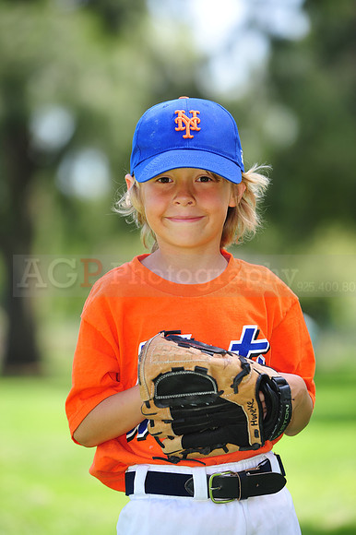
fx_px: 2970
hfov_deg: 6.9
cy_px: 268
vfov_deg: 10.3
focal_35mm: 200
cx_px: 178
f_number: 4.5
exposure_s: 1/320
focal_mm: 200
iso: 200
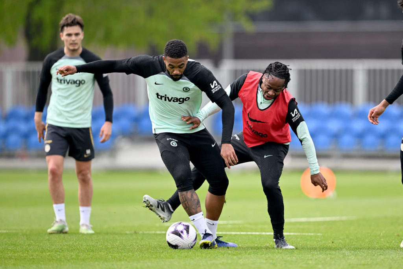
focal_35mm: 400
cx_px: 202
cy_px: 134
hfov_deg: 5.2
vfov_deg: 3.4
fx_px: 4478
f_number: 2.8
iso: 640
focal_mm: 400
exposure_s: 1/5000
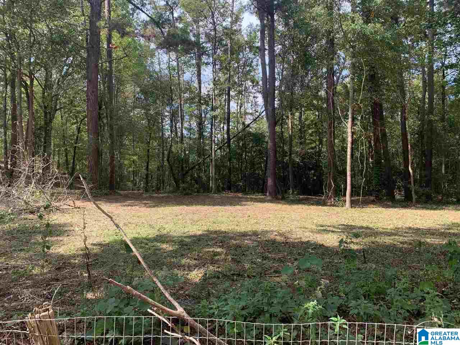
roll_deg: -0.3
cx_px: 230
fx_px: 346
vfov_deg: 53.1
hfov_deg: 67.3
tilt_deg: +2.2
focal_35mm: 26
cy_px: 172
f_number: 1.8
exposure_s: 1/388
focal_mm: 4.25
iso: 25
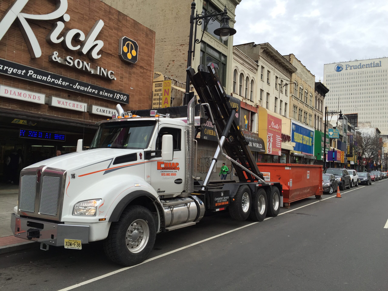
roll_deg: -2.8
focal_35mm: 29
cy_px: 146
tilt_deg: +3.3
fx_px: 325
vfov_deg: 48.2
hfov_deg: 61.7
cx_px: 194
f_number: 2.2
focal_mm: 4.15
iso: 32
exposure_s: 1/807
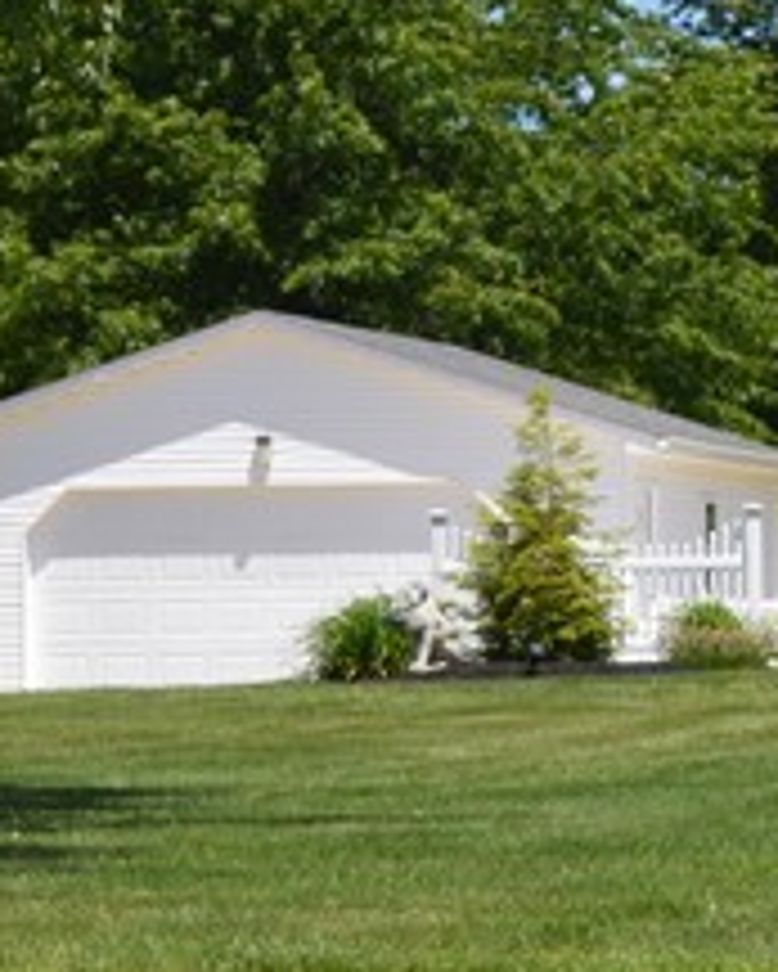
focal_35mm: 212
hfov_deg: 6.9
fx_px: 6098
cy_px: 410
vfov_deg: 9.1
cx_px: 1927
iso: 100
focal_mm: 30
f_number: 8
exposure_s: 1/250
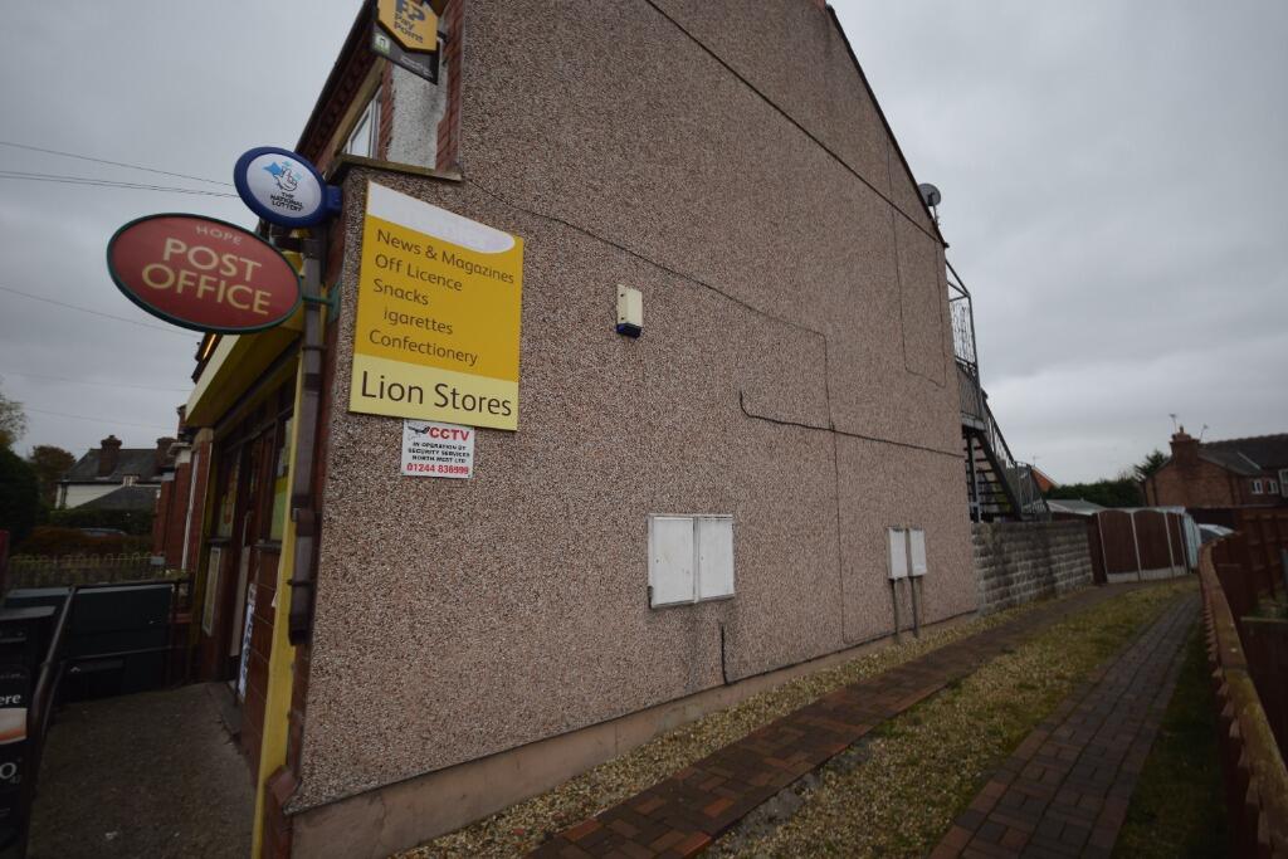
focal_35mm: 15
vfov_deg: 77.3
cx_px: 644
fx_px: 537
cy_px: 430
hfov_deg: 100.4
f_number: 4.5
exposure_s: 1/80
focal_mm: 10
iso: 100
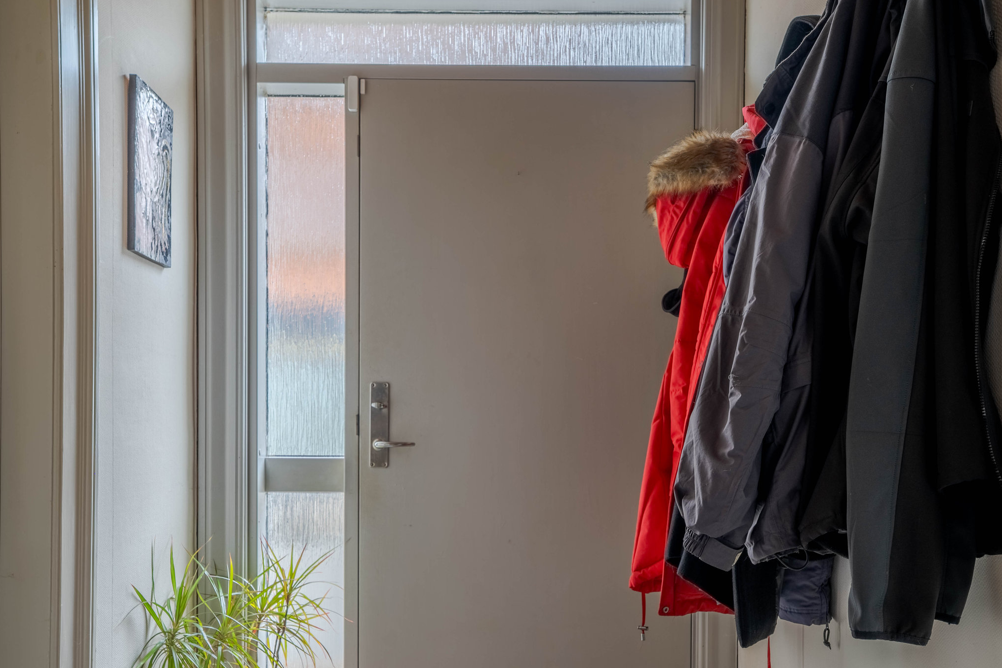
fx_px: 971
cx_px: 526
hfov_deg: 54.6
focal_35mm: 35
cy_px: 452
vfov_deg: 37.5
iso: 320
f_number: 8
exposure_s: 1/40
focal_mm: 23.6
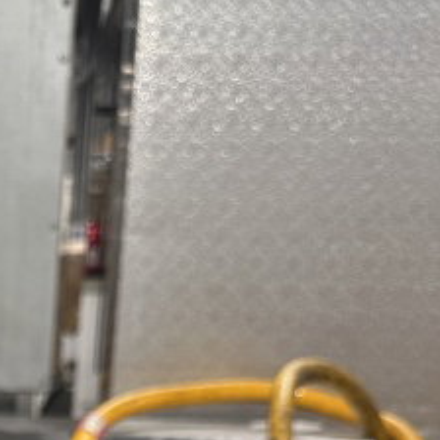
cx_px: -136
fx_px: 1107
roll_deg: -1.8
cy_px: 732
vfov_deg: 18.7
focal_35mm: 77
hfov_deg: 20.5
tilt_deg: -19.8
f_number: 1.78
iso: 250
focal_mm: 6.86
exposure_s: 1/73
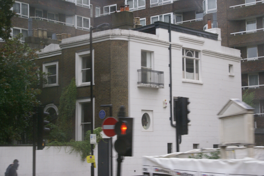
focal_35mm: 75
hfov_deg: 27.0
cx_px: 132
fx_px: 550
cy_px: 88
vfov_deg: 18.2
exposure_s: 1/30
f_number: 5.6
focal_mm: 50
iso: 400
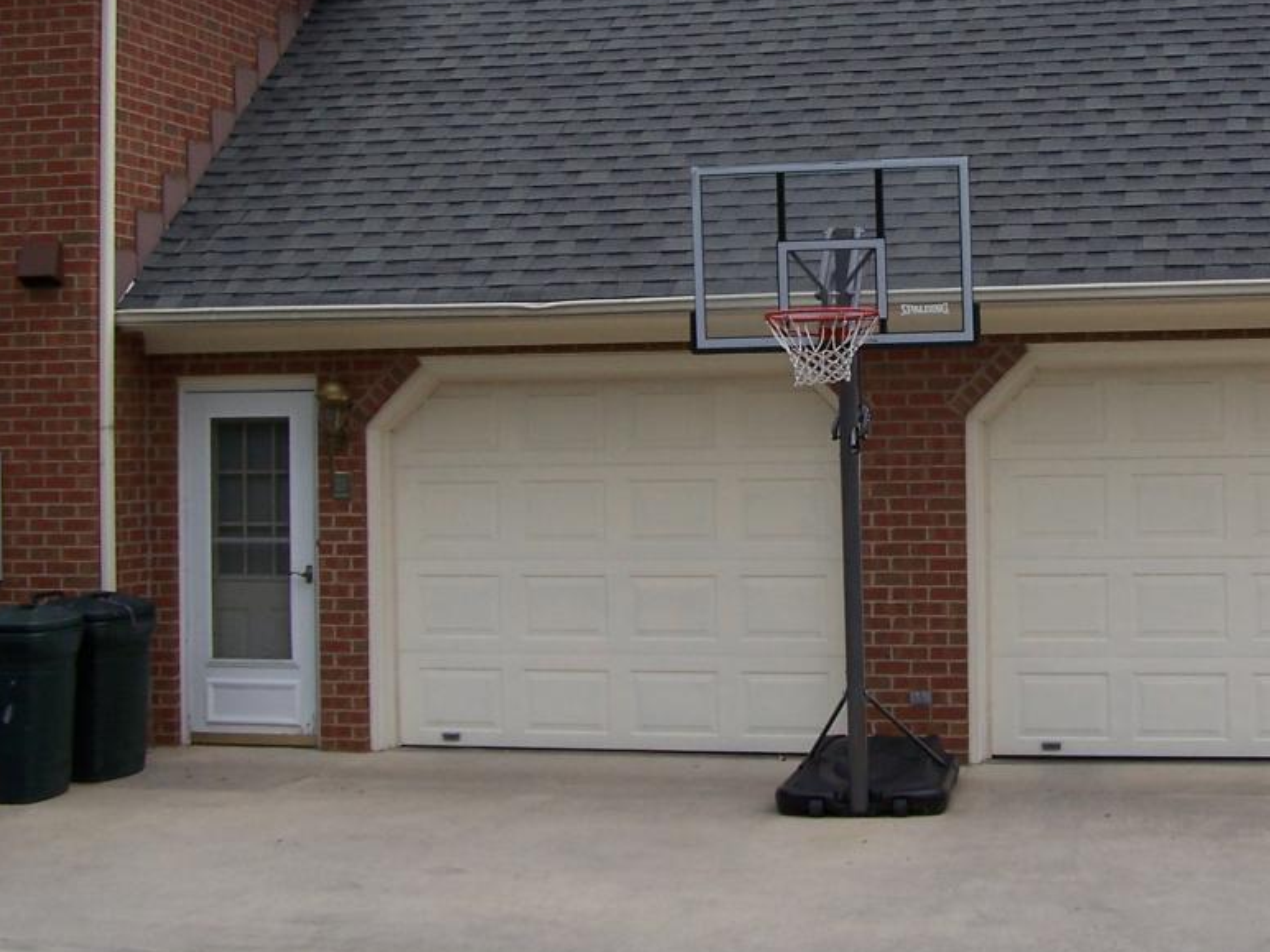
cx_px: 880
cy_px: 342
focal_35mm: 63
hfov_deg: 30.4
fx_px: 2311
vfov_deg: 23.2
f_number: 4
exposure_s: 1/1000
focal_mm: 6.3
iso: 80
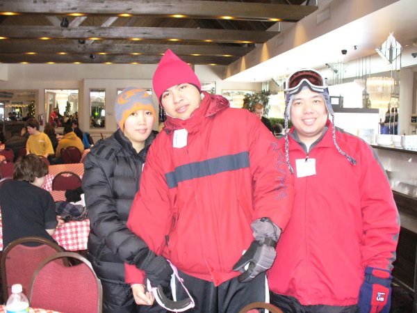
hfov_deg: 50.1
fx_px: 446
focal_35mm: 37
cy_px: 156
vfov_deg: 38.7
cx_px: 208
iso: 320
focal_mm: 6.1
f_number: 2.8
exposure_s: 1/30
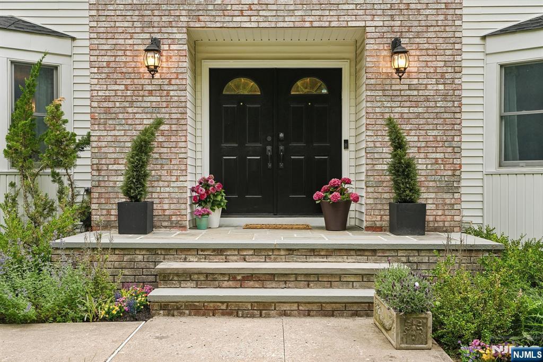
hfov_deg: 53.1
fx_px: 543
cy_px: 181
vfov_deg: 36.8
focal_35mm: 36
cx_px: 272
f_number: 10
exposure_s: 1/8
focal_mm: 24
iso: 80
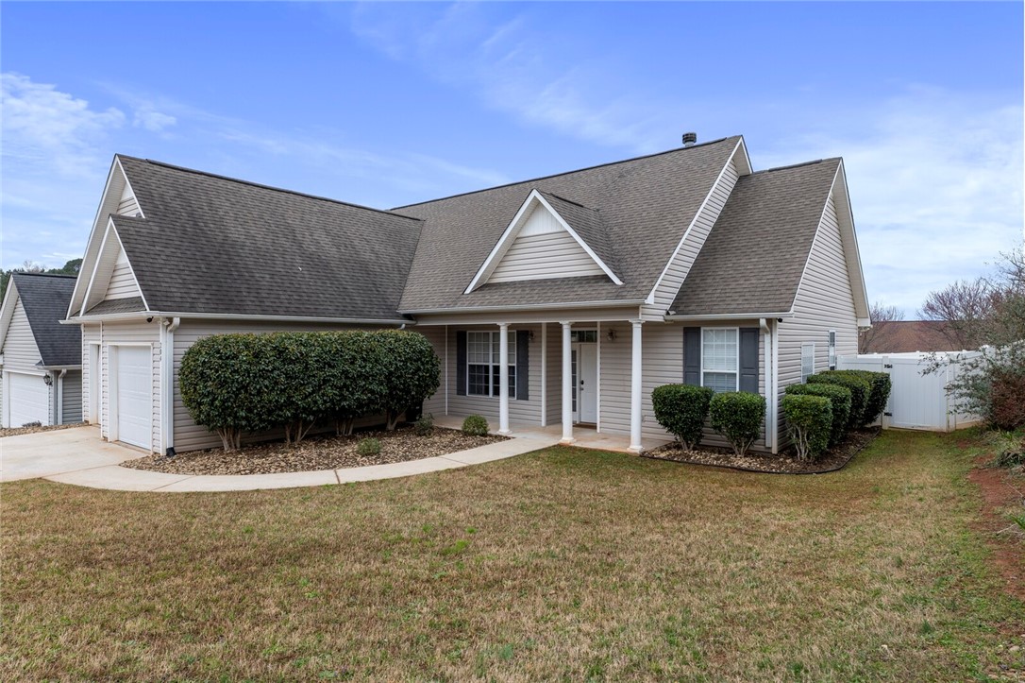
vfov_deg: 61.9
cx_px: 512
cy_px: 342
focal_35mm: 20
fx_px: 569
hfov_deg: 84.0
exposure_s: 1/320
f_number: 8
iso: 800
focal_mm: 20
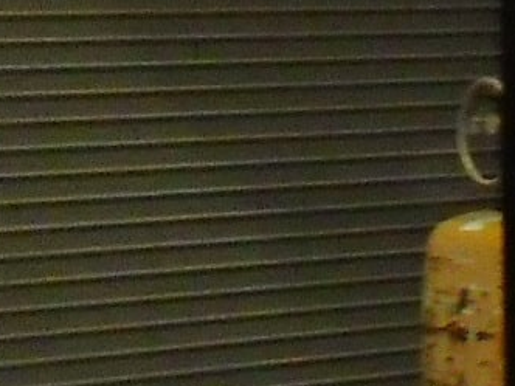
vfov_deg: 5.3
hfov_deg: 6.4
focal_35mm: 278
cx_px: 1668
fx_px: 4136
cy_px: -2
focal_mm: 6.3
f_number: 3.1
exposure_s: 1/60
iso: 400
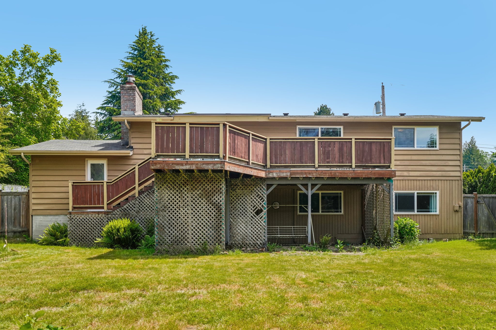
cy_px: 165
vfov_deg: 37.8
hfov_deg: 54.4
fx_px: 482
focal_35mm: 35
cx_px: 248
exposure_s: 1/640
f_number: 8
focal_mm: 35
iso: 400
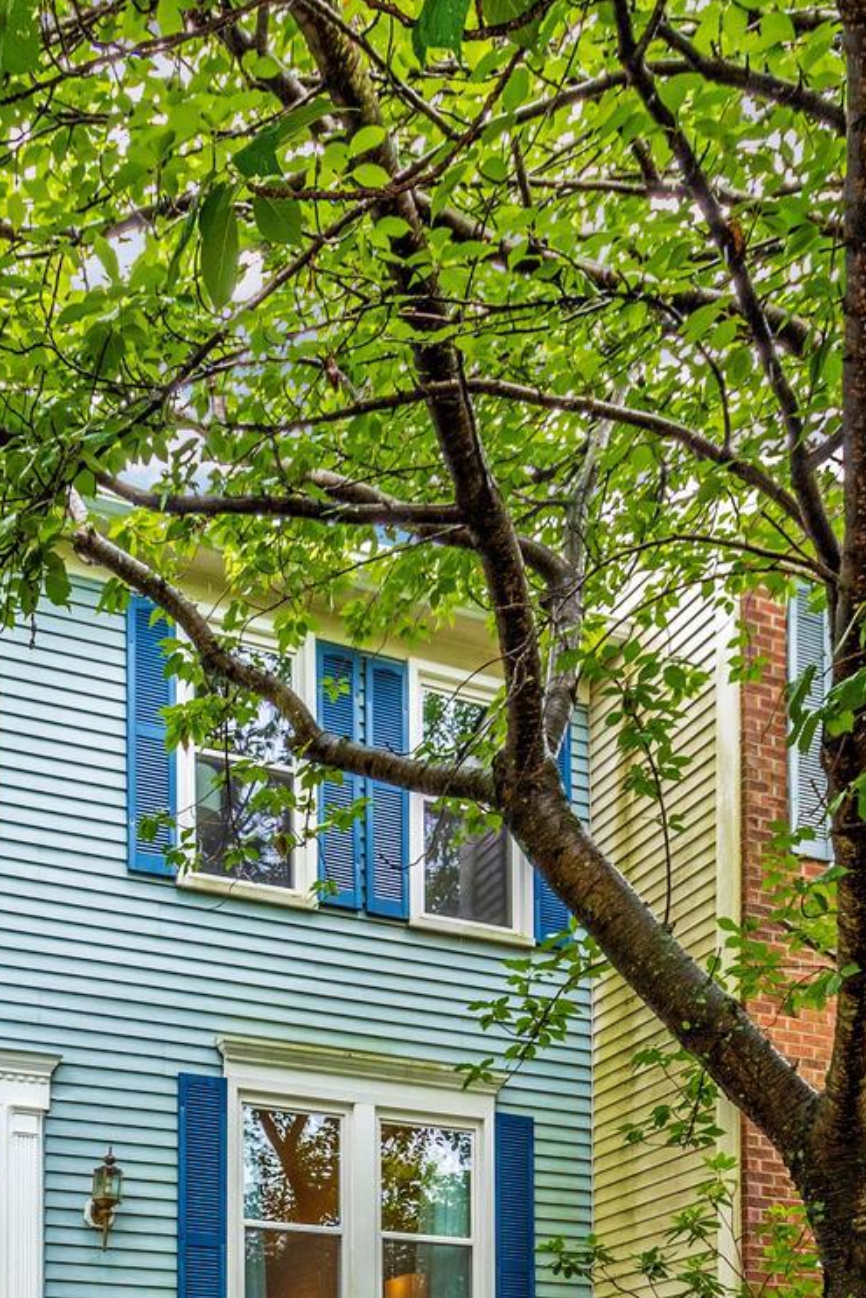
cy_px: 1329
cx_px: 120
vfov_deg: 50.1
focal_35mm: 29
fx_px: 1046
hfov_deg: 42.0
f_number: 9
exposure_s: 1/160
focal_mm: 14
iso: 800
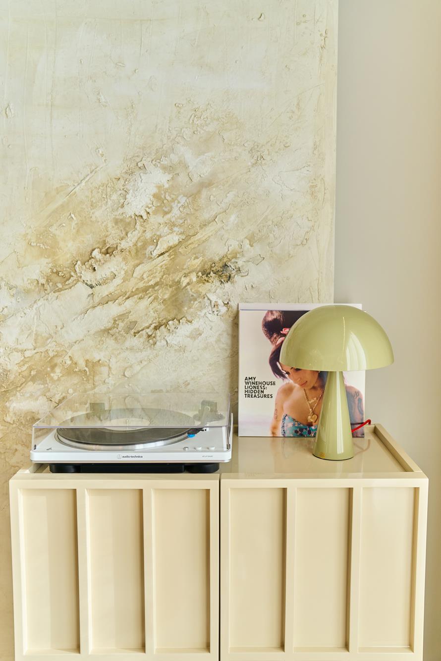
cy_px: 330
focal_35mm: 32
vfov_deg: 58.7
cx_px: 220
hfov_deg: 41.1
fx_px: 588
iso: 500
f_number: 4.5
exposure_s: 1/160
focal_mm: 32
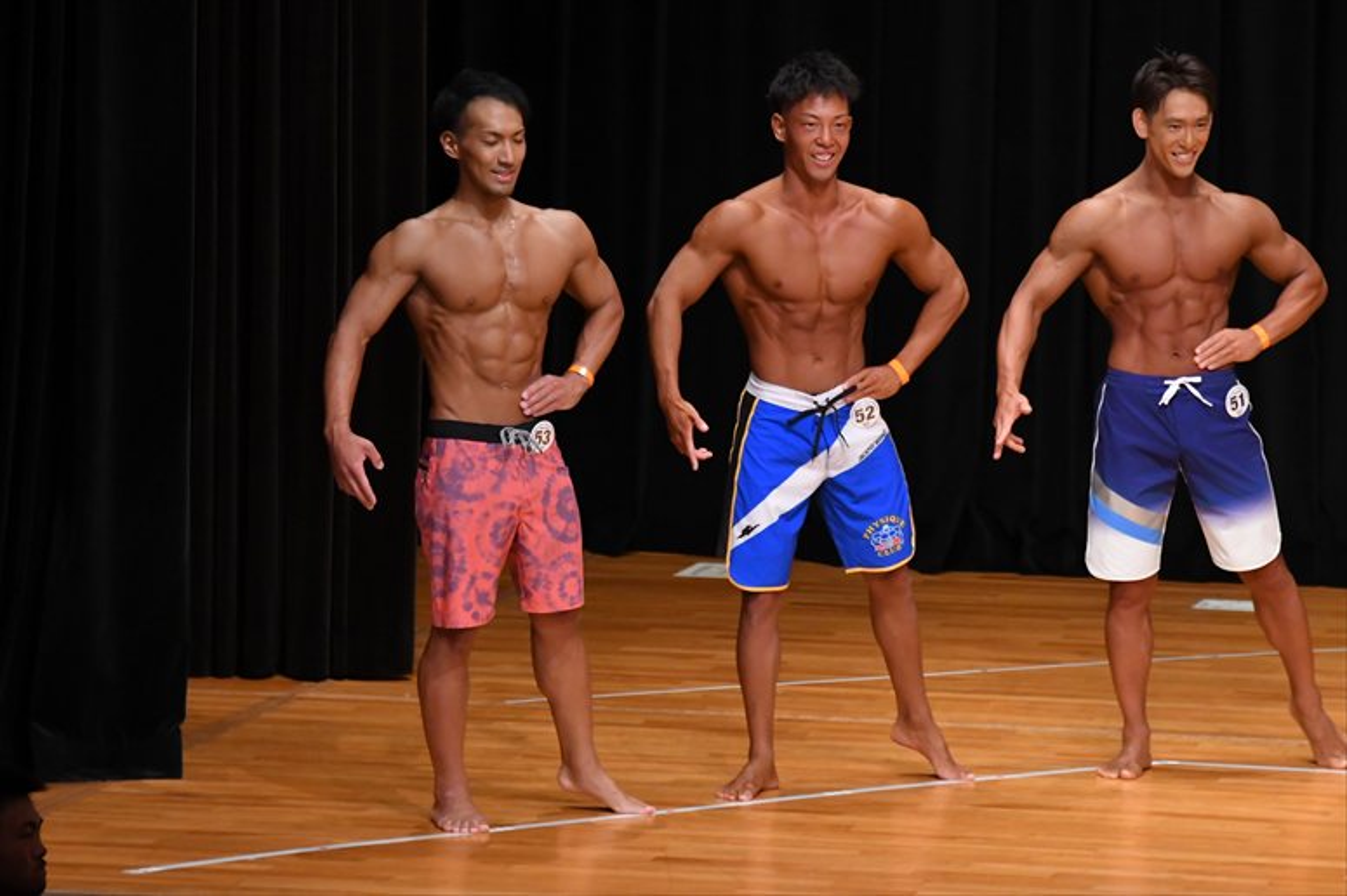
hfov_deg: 7.6
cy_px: 448
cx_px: 674
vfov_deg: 5.1
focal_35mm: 270
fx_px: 10098
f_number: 5.6
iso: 4000
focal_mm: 180
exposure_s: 1/400
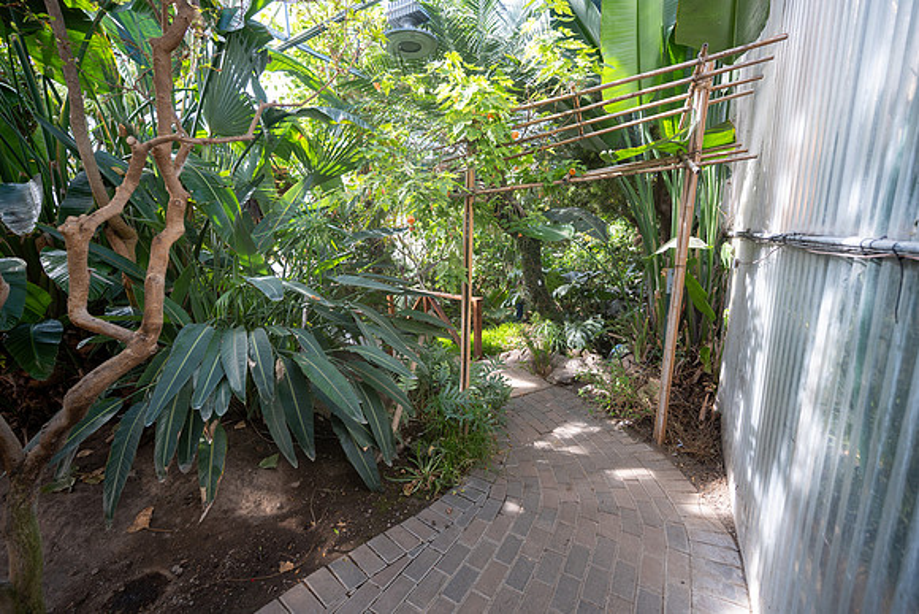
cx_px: 460
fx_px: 357
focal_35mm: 14
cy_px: 307
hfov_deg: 104.2
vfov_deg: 81.2
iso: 200
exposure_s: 1/160
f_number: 4
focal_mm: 14
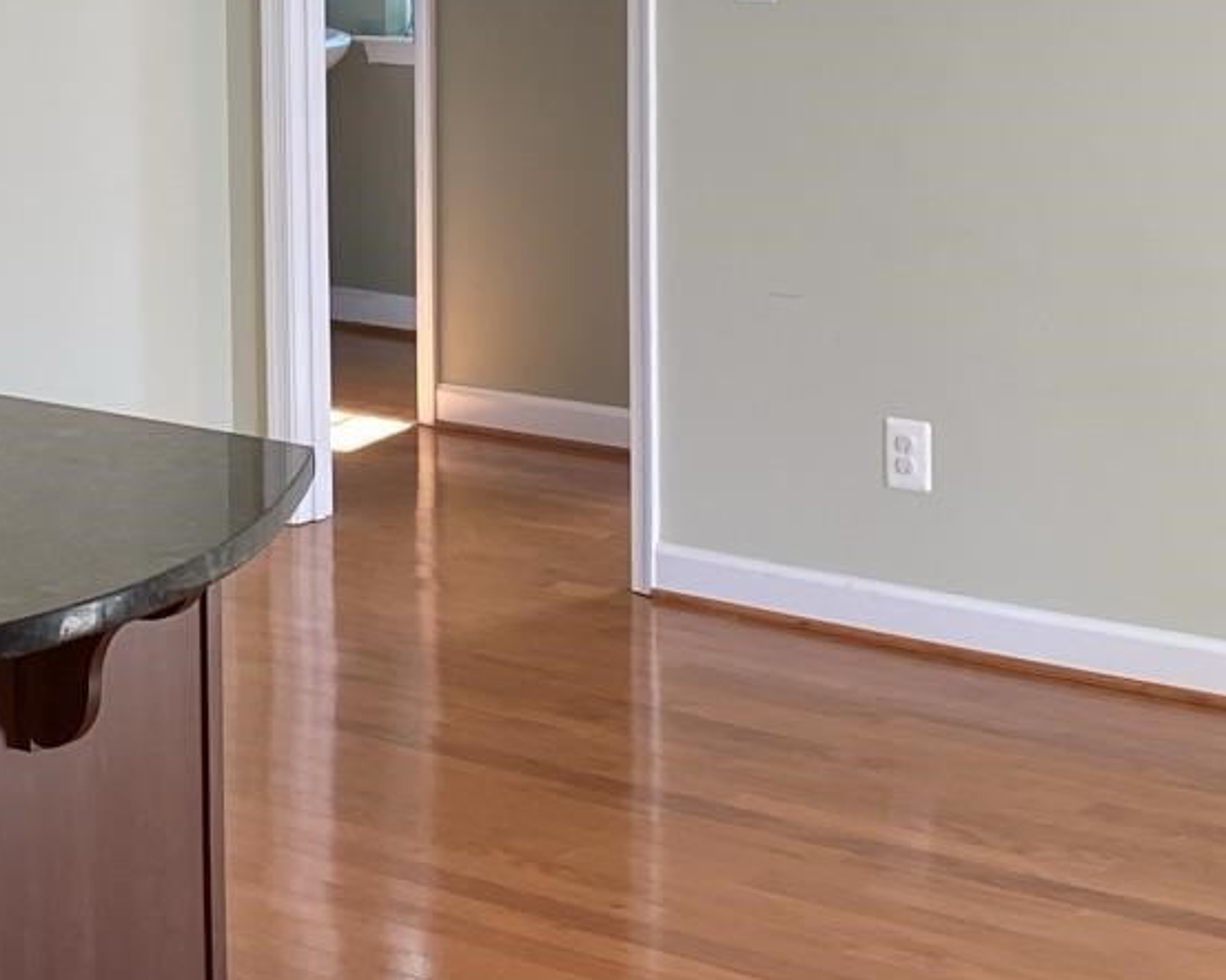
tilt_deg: -5.6
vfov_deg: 16.1
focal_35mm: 94
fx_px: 3410
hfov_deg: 19.9
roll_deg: +1.0
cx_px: 95
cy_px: 82
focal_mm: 4.25
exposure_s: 1/120
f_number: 1.8
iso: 80
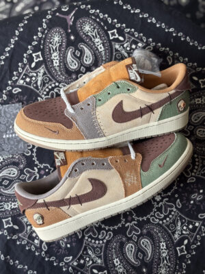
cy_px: 137
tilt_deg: -84.3
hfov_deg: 28.0
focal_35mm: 52
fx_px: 411
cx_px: 102
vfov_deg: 36.8
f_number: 1.6
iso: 25
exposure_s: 1/171
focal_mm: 5.96
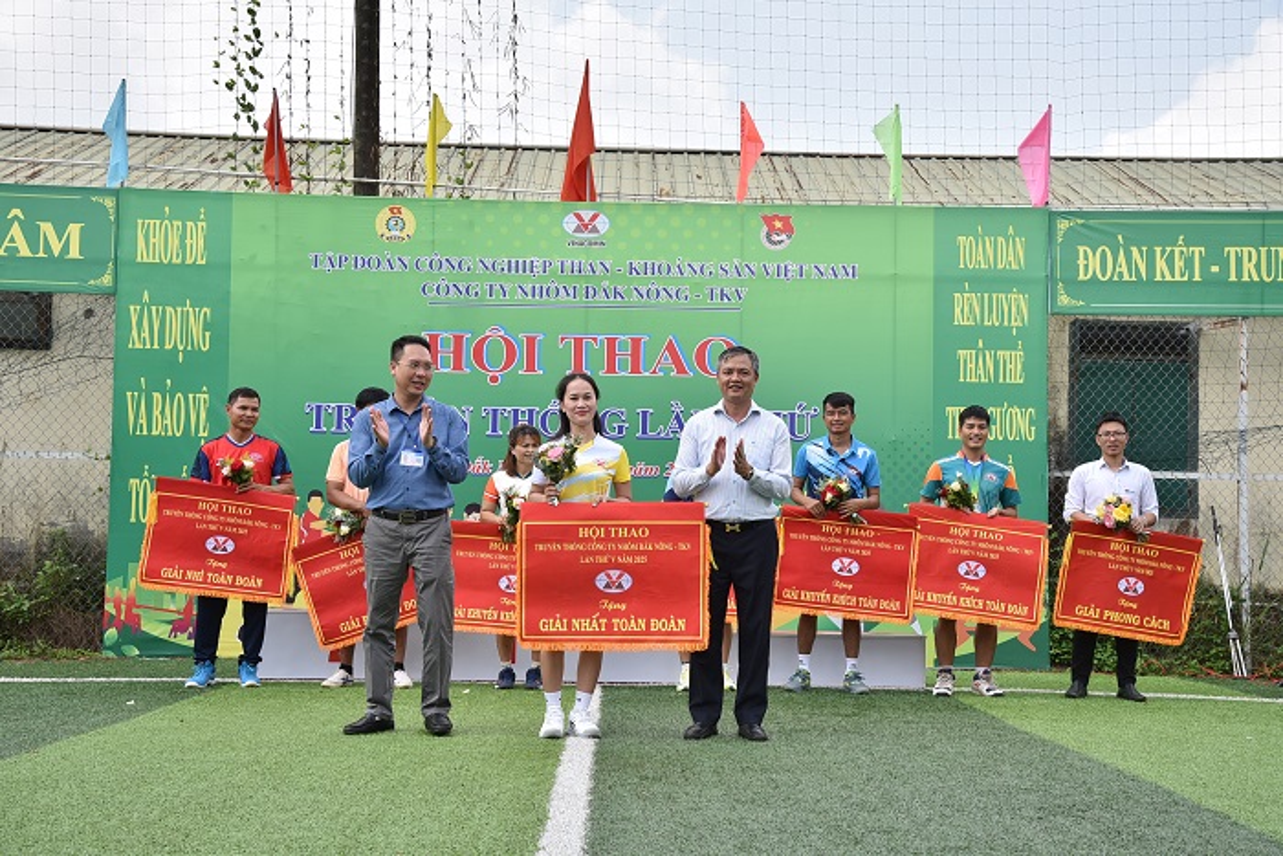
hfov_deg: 42.7
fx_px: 1640
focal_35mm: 46
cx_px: 642
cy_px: 428
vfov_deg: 29.3
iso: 200
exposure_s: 1/400
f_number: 8
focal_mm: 46
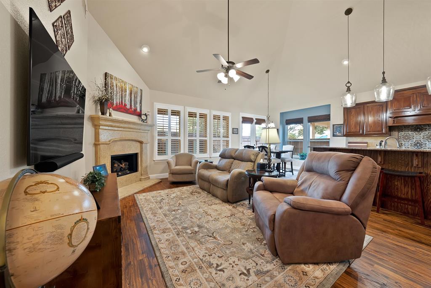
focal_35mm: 12
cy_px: 144
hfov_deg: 112.6
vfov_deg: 90.0
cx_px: 216
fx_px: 144
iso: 640
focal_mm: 12
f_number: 7.1
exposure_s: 1/4
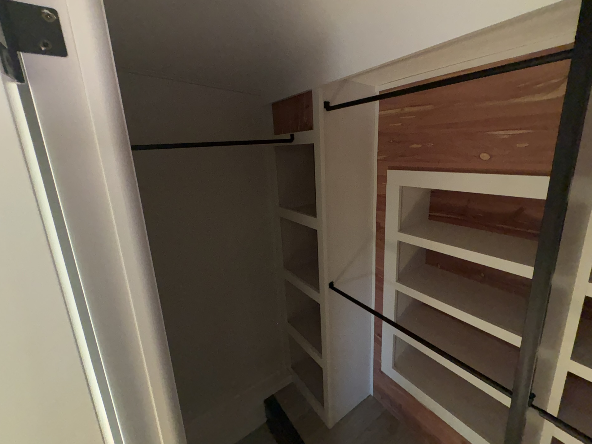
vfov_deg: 81.7
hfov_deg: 98.2
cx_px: 299
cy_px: 207
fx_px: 257
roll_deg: +4.1
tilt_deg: -13.1
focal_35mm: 15
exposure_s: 1/47
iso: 125
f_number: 2.2
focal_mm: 2.22
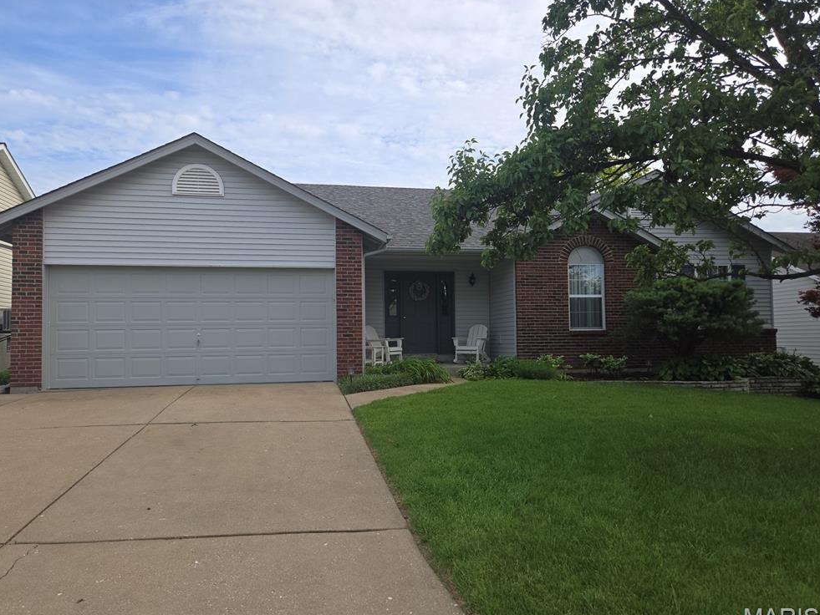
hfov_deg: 71.6
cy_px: 314
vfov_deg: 56.8
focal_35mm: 24
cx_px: 400
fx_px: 569
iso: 25
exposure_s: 1/1055
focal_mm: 5.4
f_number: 1.8
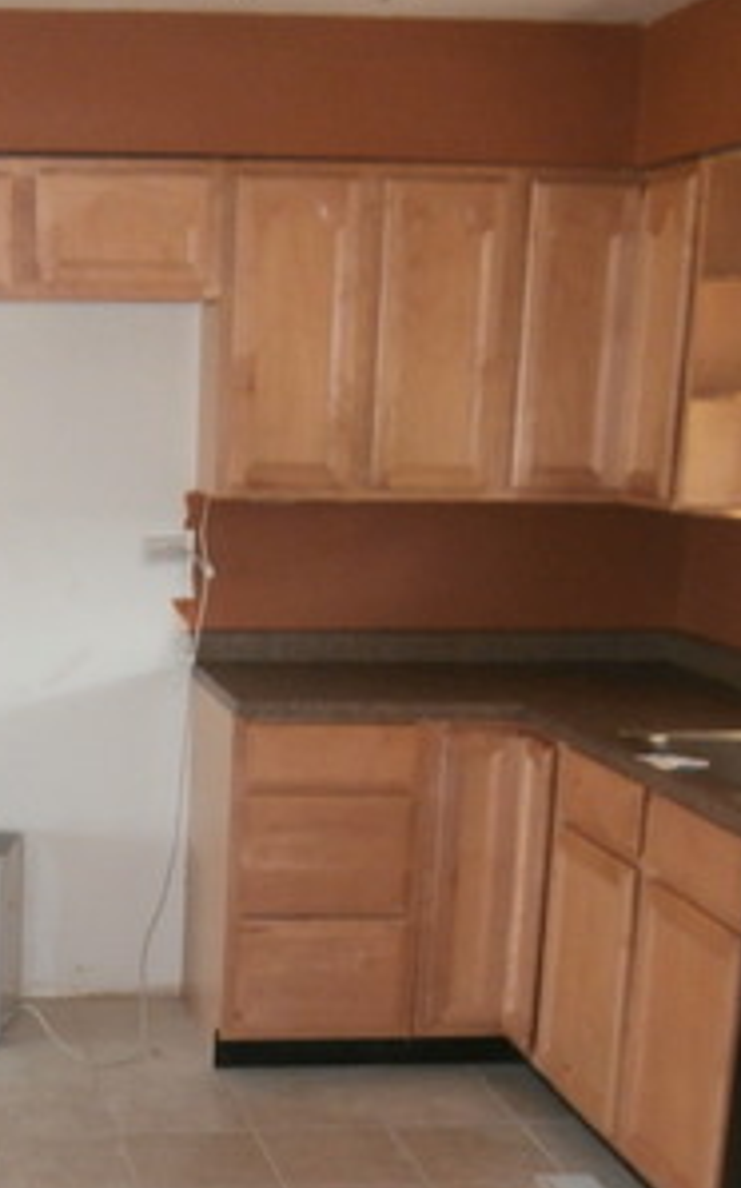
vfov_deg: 35.4
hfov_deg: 21.9
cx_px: 8
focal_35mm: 57
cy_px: 773
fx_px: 1844
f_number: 3.2
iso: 200
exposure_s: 1/30
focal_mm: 4.43
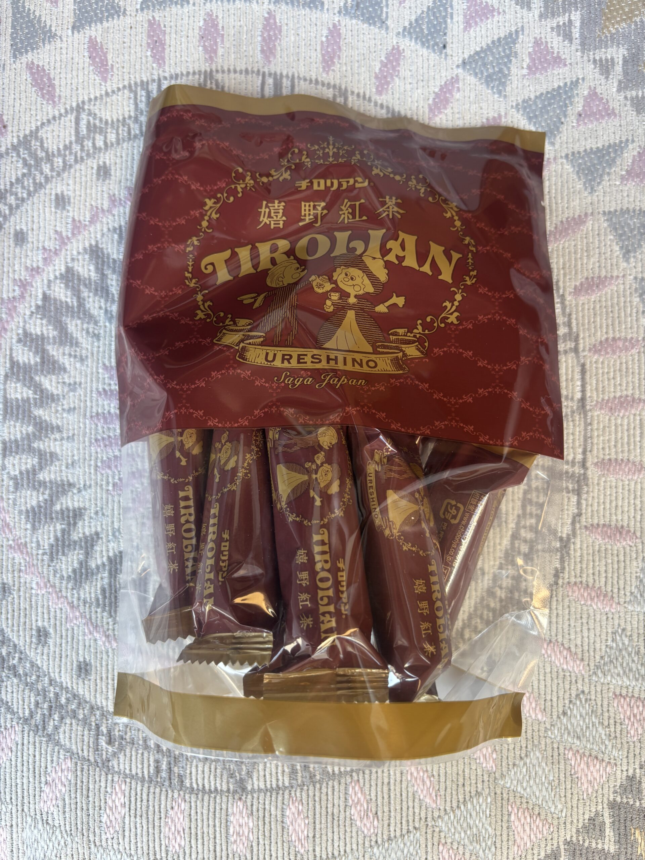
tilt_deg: -87.0
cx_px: 322
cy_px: 430
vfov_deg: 67.3
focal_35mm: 26
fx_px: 646
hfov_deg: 53.1
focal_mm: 5.96
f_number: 1.6
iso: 64
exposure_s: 1/121
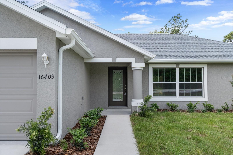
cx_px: 116
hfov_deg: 61.9
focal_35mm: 30
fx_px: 194
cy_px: 78
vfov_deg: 43.6
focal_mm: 20
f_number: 8
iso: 320
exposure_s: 1/125
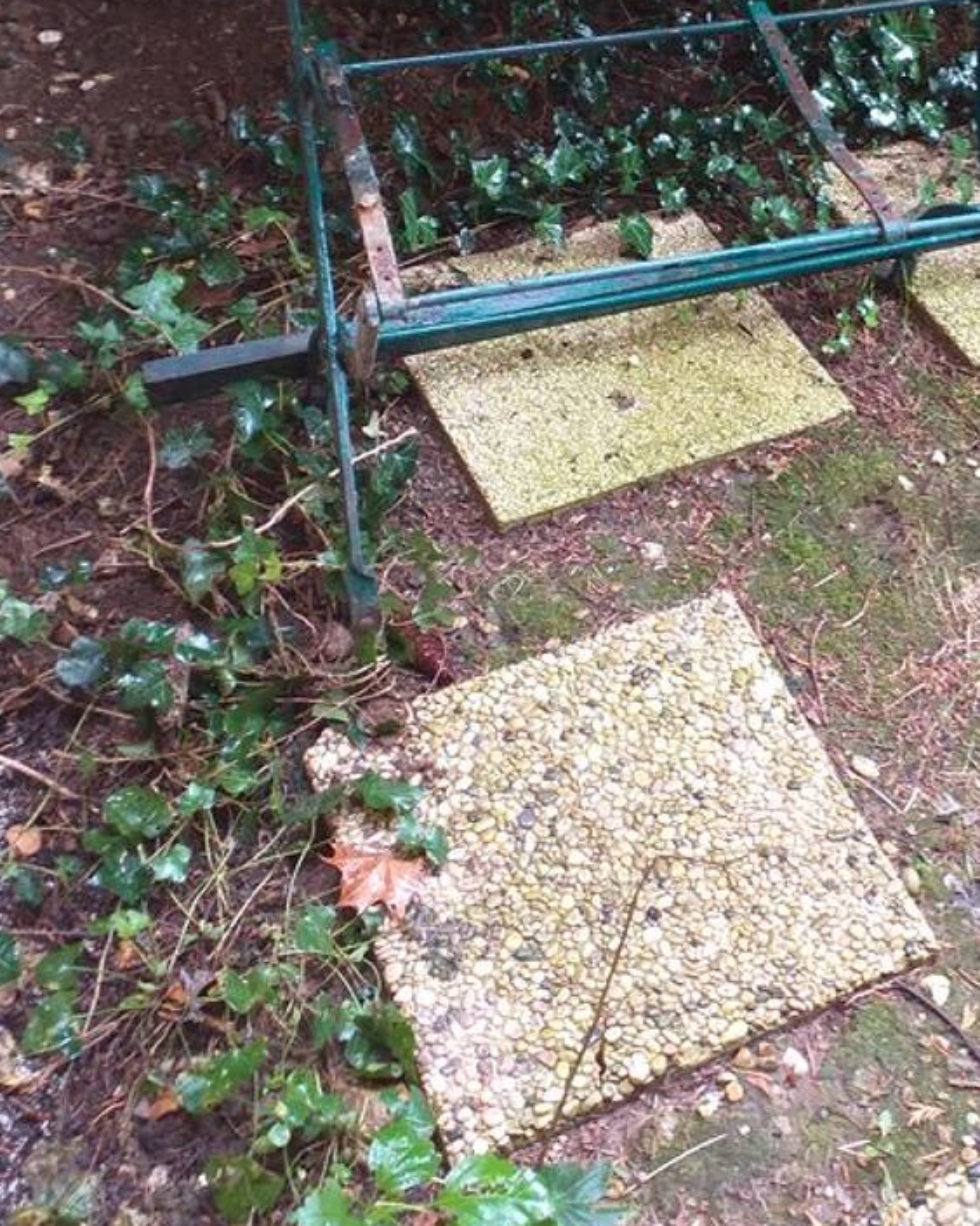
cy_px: 276
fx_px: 1740
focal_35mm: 48
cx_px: 857
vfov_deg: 37.6
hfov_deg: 30.3
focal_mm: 3.6
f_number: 1.9
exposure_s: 1/33
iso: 160
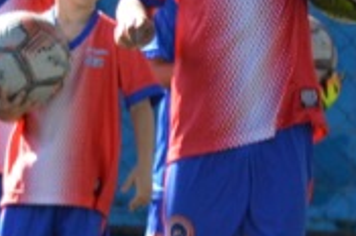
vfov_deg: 1.8
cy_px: 162
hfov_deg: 2.6
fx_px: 7709
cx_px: 342
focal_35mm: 781
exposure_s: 1/1600
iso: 1600
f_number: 4.8
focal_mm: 130
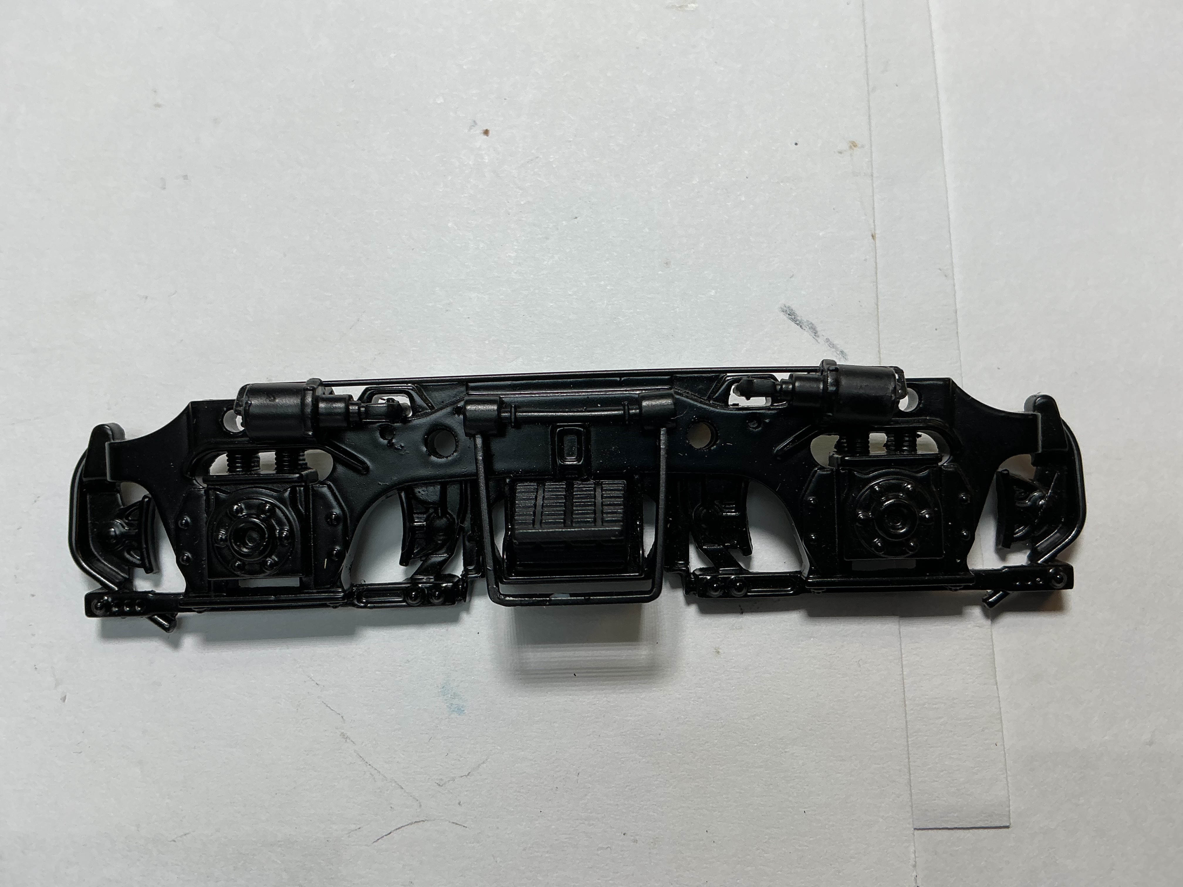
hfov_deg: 61.7
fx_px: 991
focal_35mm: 29
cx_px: 592
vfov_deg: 48.2
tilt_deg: -78.6
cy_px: 444
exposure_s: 1/147
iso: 20
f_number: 1.8
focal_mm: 3
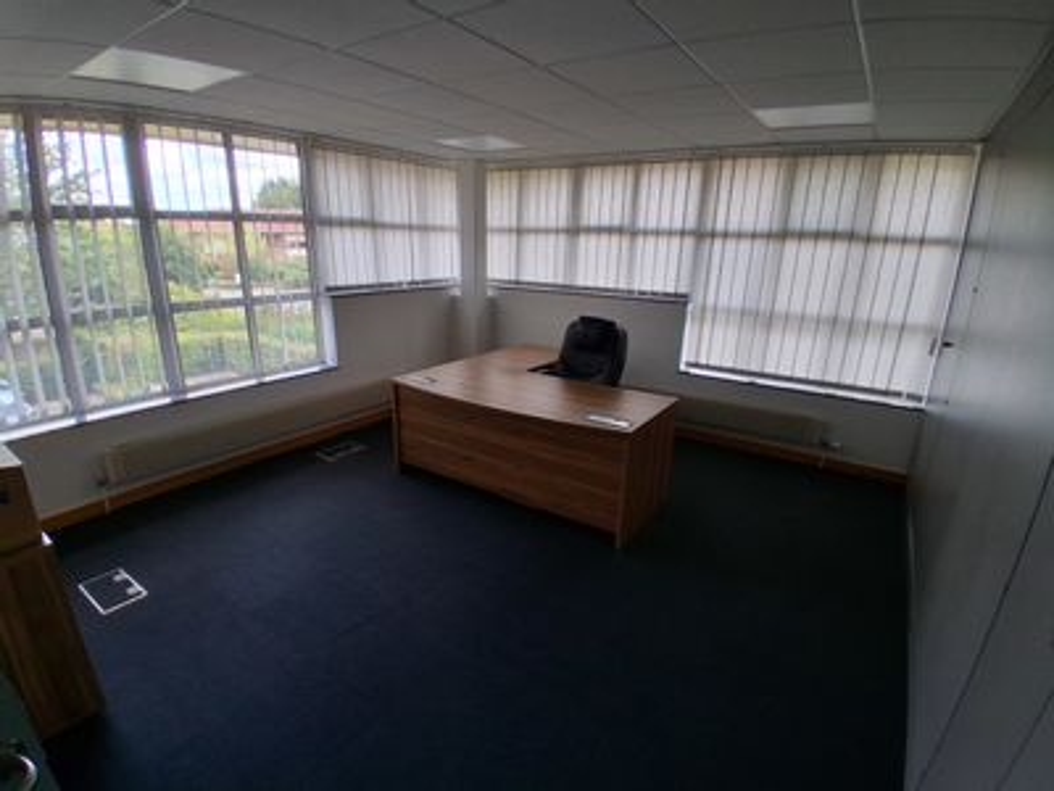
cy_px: 396
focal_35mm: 17
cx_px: 527
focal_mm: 1.4
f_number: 2.2
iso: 64
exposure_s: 1/100
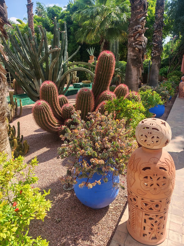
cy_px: 123
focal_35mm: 24
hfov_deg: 56.8
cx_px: 92
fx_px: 170
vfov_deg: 71.6
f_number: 2
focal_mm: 6.83
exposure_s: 1/4200
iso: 100
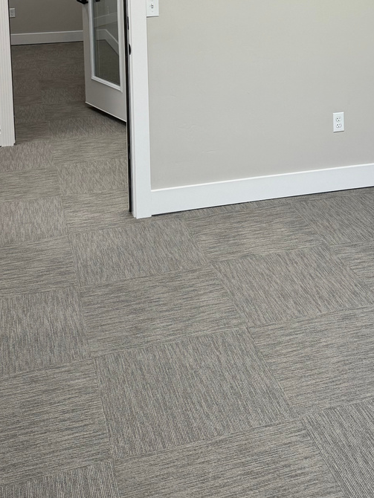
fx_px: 792
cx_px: 278
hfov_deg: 26.3
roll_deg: +0.7
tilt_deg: -5.9
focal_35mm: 55
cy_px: 12
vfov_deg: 32.4
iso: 100
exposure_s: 1/164
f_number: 1.78
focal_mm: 6.76
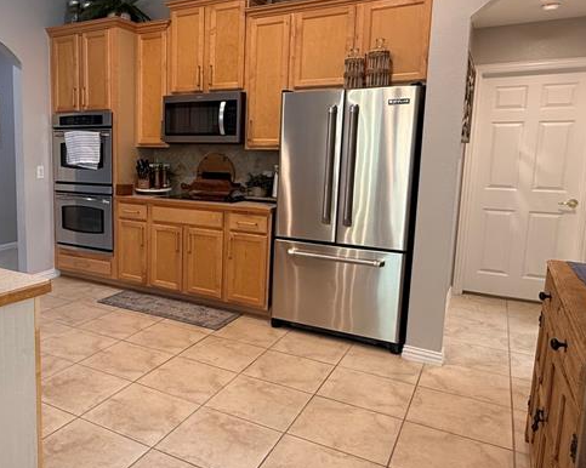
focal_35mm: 29
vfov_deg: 49.9
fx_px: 503
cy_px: 221
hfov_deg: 58.3
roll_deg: -0.5
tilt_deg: -7.4
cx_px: 170
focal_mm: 2.22
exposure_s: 1/60
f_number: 2.2
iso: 200
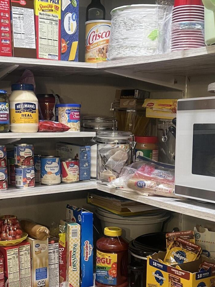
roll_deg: +0.3
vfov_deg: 34.7
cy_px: 186
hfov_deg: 26.6
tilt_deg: -8.3
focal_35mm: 55
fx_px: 455
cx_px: 98
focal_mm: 5.7
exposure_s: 1/60
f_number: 1.5
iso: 160
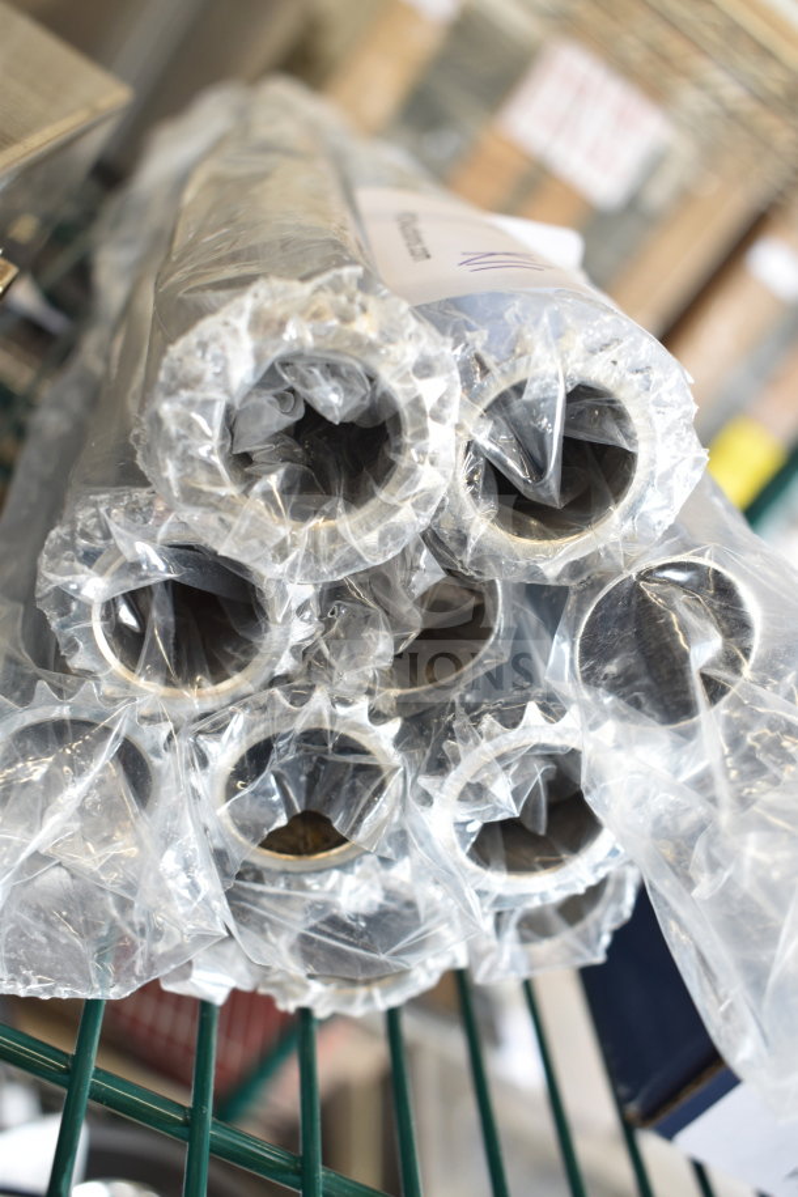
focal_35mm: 38
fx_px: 1247
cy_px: 598
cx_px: 399
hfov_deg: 35.5
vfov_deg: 51.3
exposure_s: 1/40
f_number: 4
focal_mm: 25
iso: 400
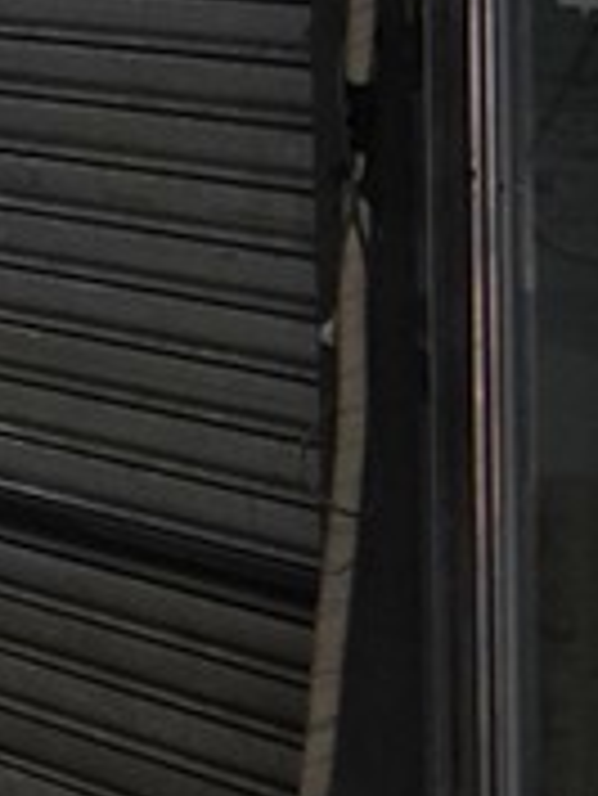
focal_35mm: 381
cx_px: -3071
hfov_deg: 3.4
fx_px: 8765
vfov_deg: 5.1
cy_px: -818
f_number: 10
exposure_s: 1/100
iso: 800
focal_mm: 35
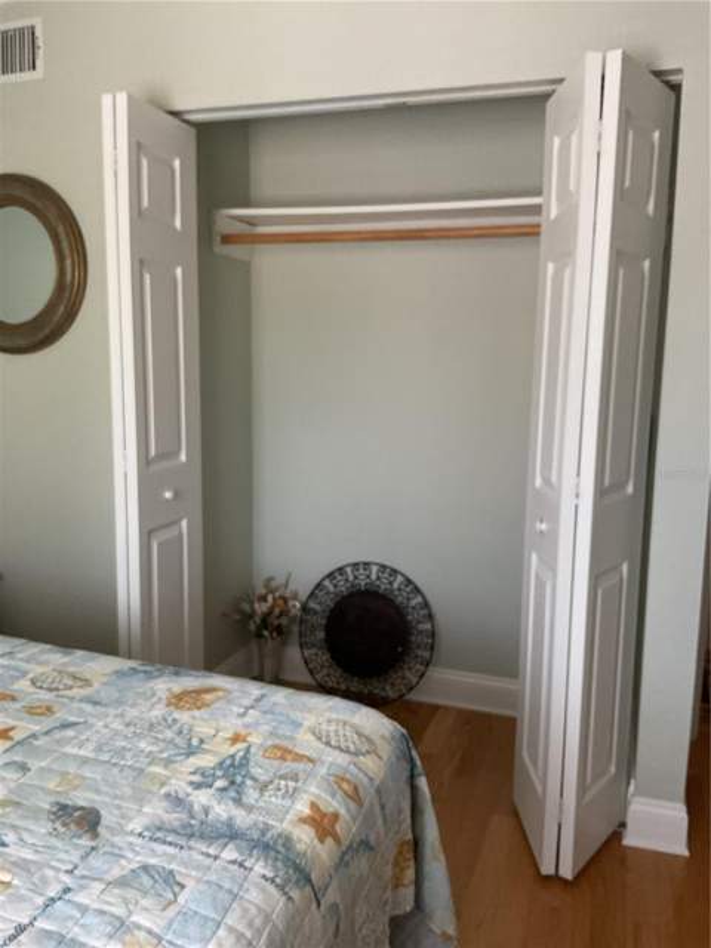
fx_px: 794
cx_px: 356
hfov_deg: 48.2
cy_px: 474
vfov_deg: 61.7
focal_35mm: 29
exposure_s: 1/60
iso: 125
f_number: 1.8
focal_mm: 3
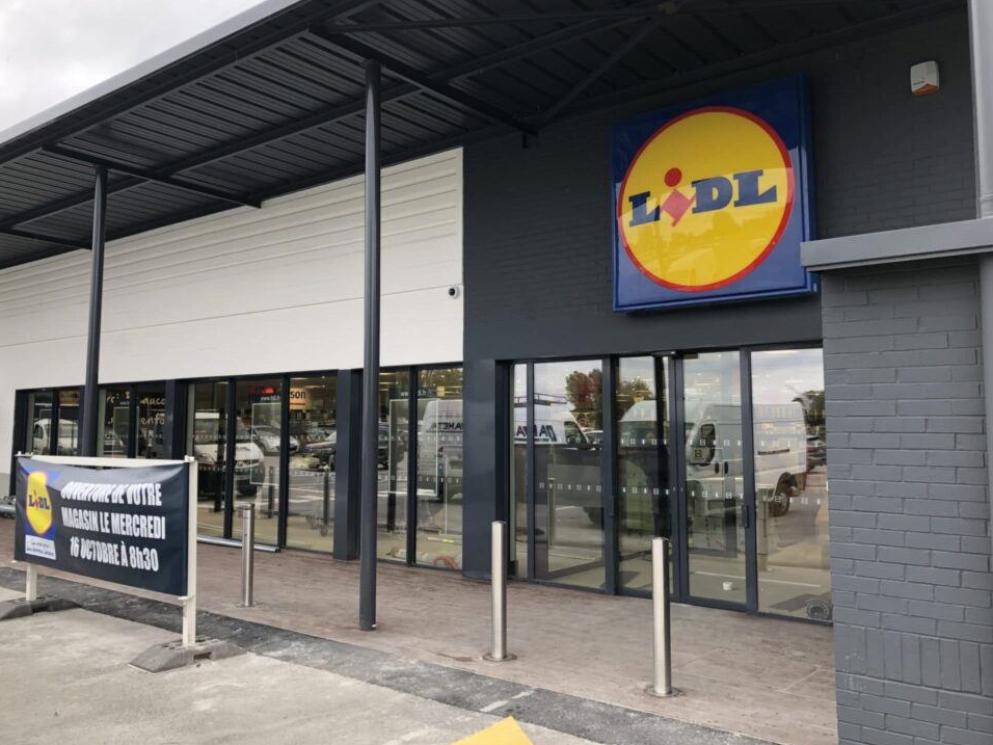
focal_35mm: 30
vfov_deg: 46.8
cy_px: 351
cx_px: 479
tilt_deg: +6.8
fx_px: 861
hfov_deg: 59.9
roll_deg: -0.3
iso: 20
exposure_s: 1/151
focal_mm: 3.99
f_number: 1.8
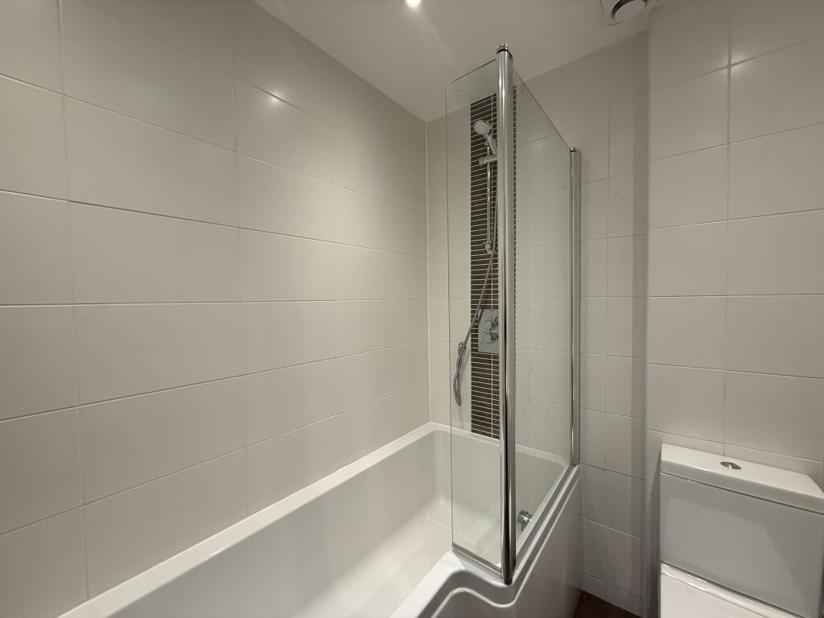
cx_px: 412
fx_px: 333
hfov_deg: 102.1
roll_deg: +0.1
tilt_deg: -1.7
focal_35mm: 14
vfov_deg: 85.7
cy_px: 309
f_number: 2.2
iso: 160
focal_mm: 2.22
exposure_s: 1/100
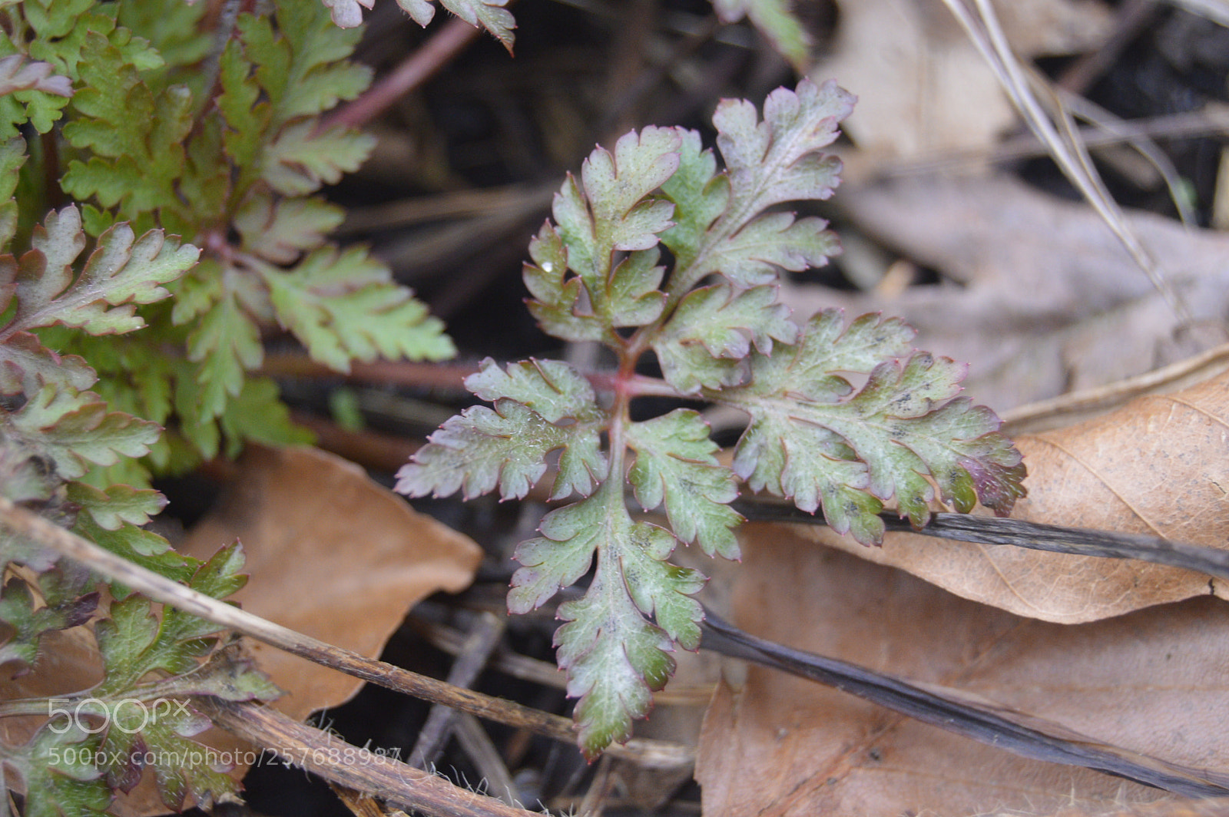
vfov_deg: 16.5
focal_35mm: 82
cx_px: 614
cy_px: 408
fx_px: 2814
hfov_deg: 24.6
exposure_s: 1/60
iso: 1100
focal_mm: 55
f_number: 5.6
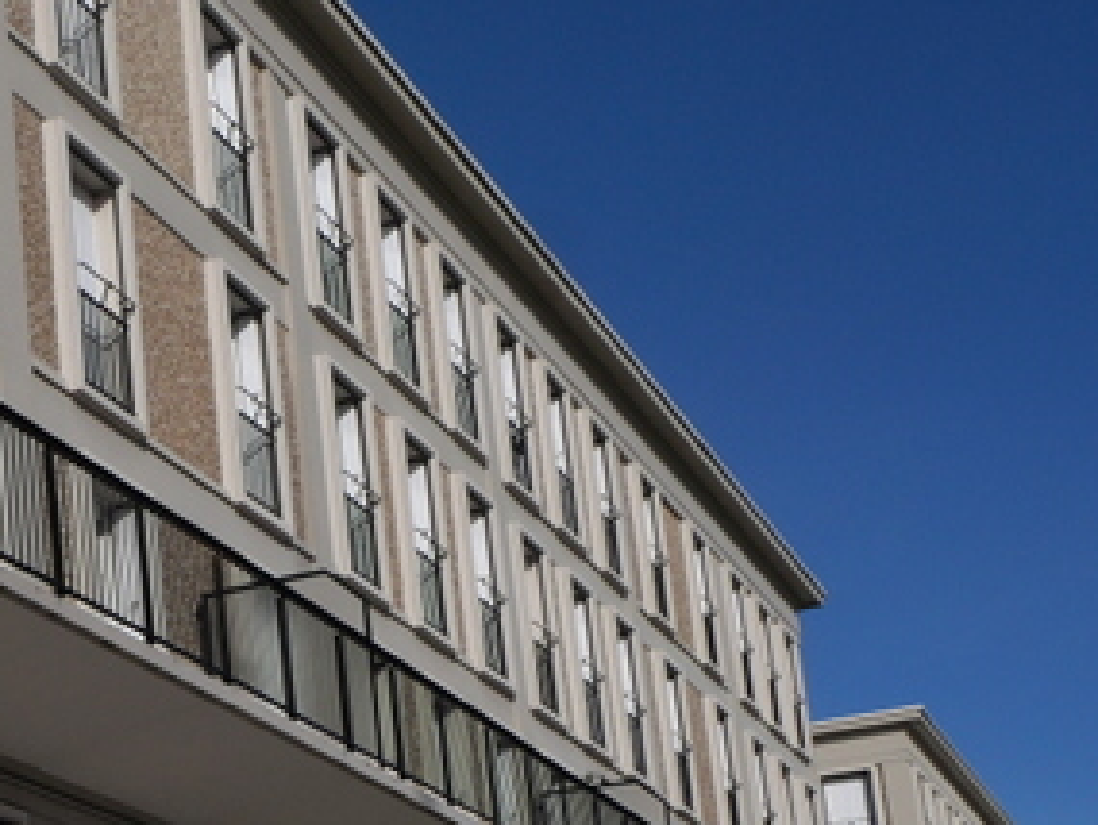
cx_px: -401
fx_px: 2316
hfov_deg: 23.1
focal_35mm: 73
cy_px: 783
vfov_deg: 19.7
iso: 200
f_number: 10
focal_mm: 13
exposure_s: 1/1000
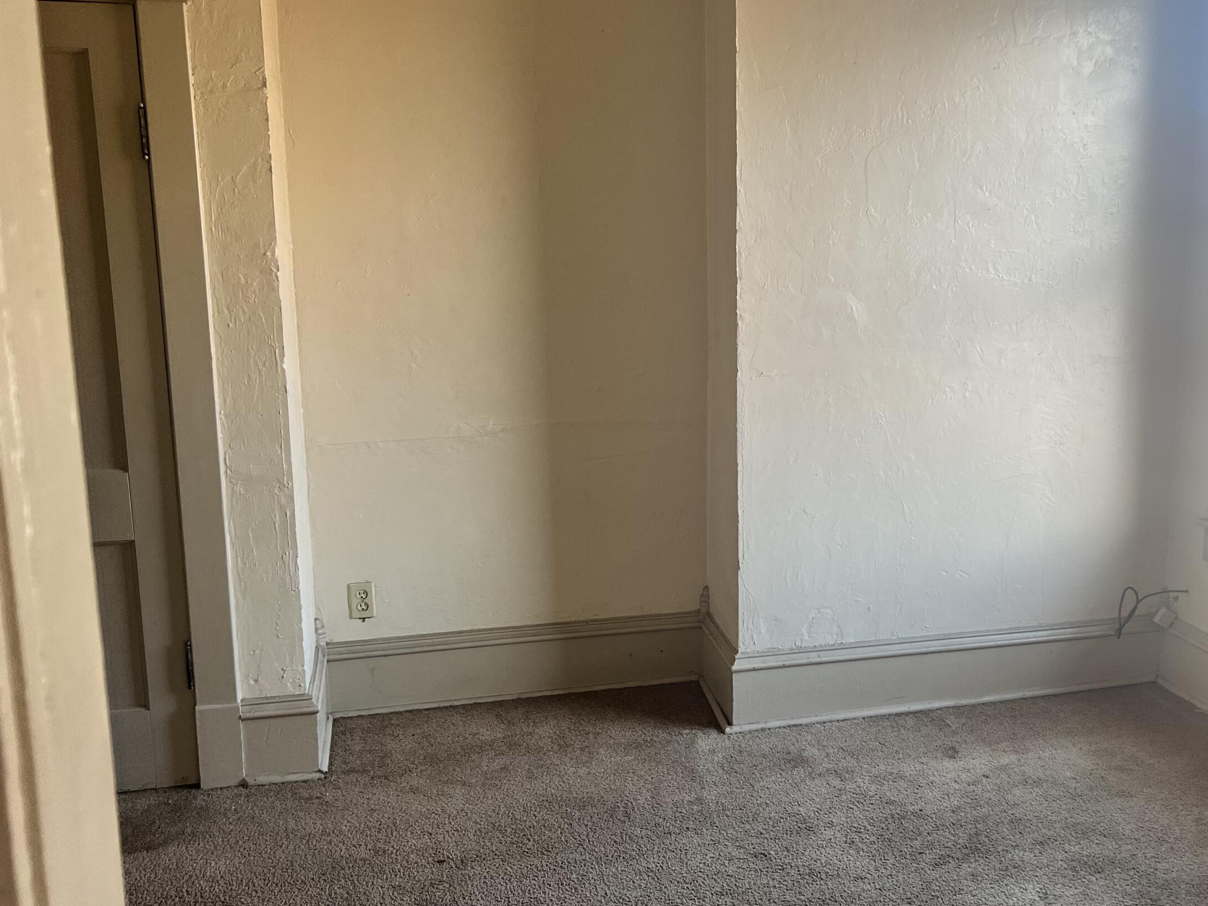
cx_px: 763
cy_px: 450
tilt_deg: -13.8
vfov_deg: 39.7
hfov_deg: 50.8
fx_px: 1256
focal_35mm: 36
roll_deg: -1.4
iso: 100
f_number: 1.5
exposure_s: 1/121
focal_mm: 5.7
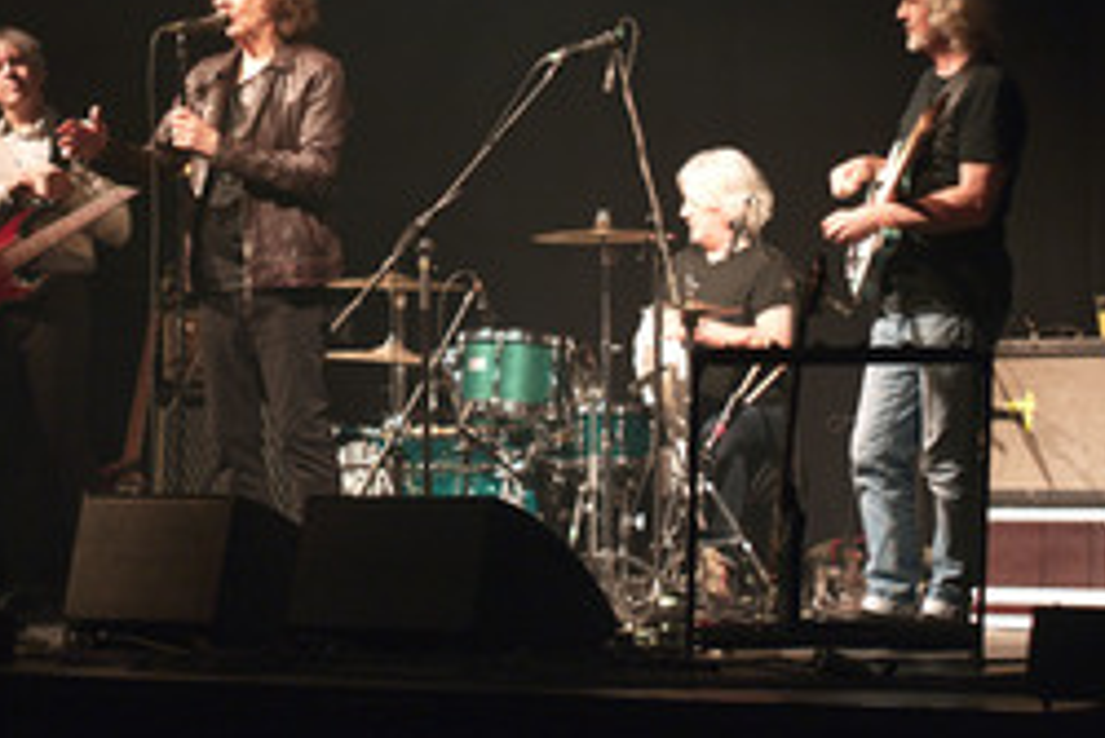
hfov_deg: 16.1
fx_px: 3870
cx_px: 159
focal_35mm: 126
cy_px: 141
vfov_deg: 10.9
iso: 1600
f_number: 2.8
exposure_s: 1/40
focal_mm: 70
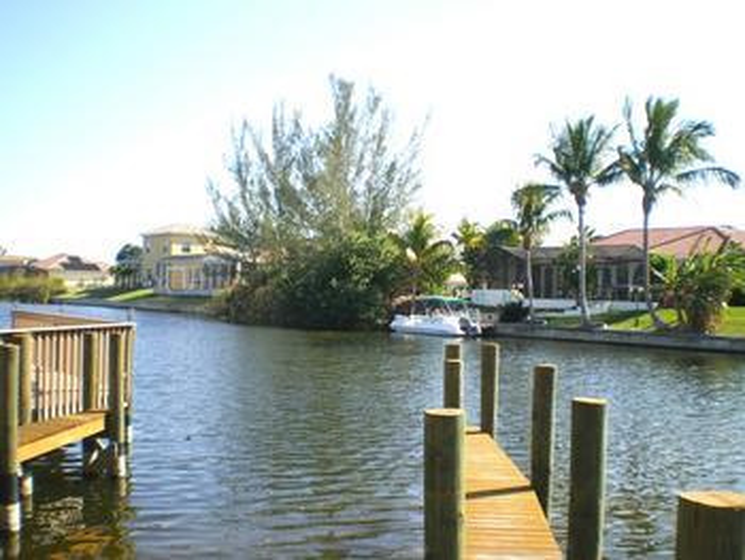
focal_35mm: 36
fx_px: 775
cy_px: 280
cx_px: 372
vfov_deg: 39.7
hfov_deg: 51.3
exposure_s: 1/250
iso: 50
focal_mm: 6.3
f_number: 4.6
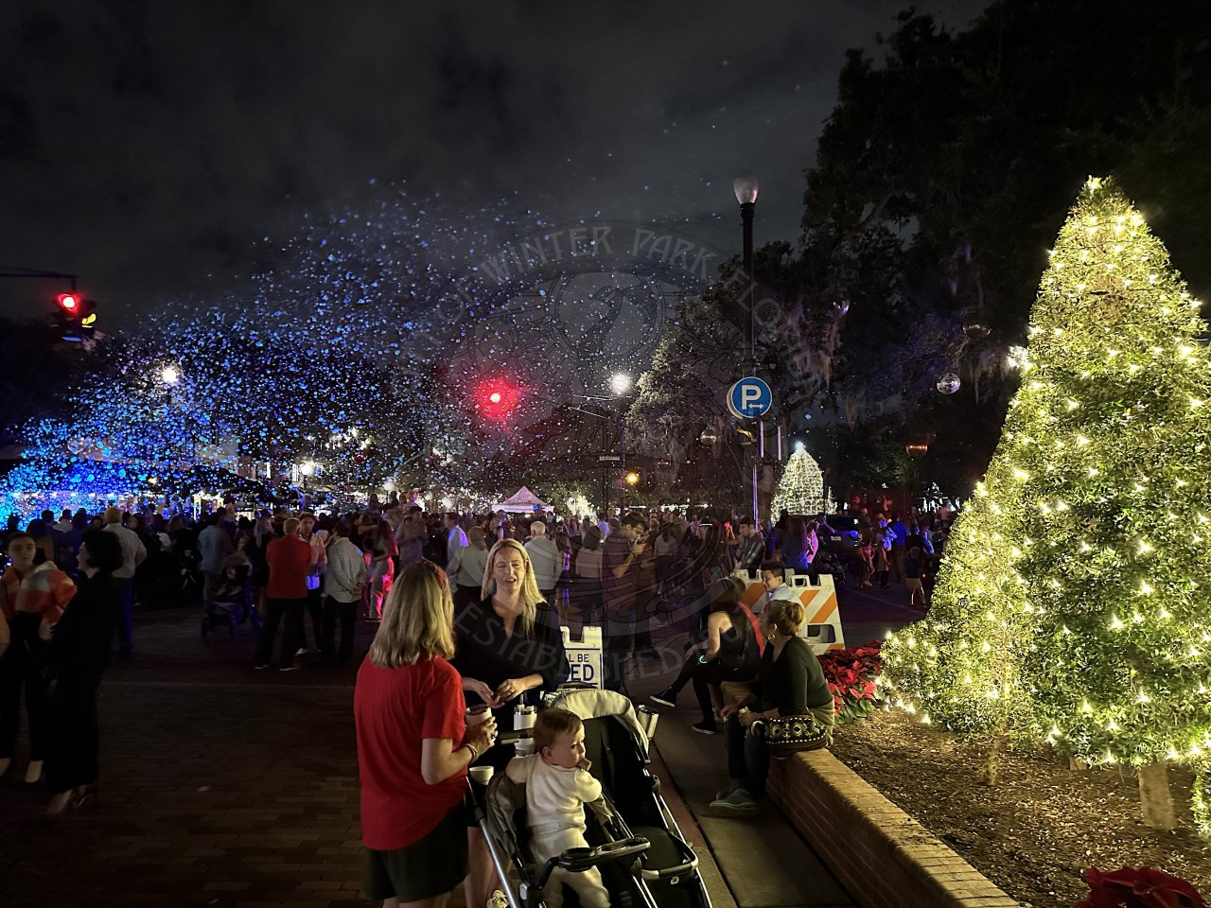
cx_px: 606
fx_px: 840
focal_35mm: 24
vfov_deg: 56.8
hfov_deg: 71.6
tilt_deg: +2.9
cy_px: 454
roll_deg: -0.3
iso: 1600
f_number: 1.78
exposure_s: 1/30
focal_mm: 6.86
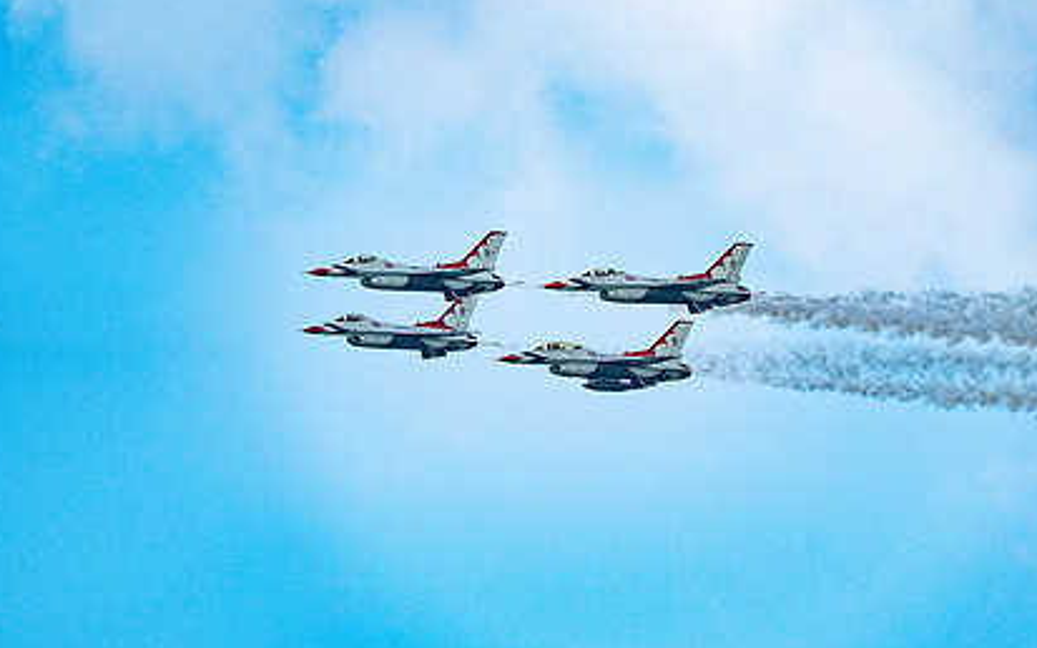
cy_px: 355
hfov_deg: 3.7
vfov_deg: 2.3
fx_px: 16163
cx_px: 670
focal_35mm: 572
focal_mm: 400
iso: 640
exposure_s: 1/1250
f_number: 9
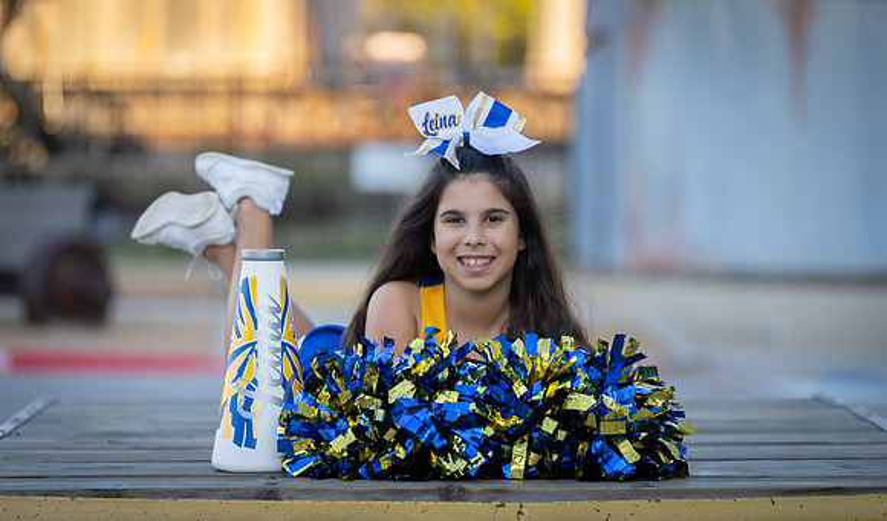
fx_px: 3670
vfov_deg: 8.1
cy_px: 306
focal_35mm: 154
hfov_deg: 13.8
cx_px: 458
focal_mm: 137
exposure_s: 1/320
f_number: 2.8
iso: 125
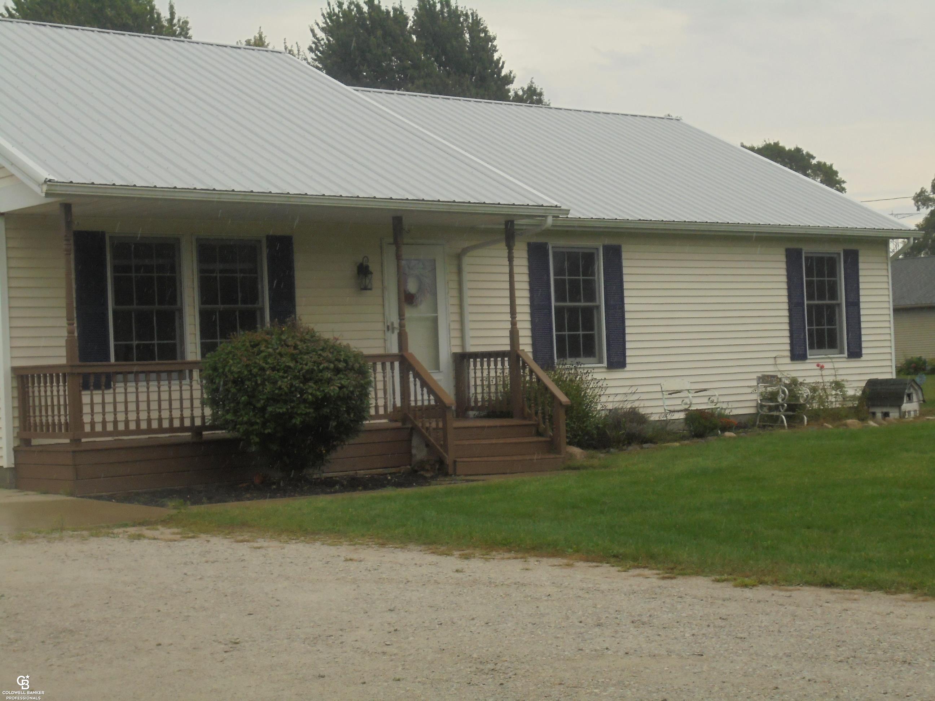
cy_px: 350
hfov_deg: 30.3
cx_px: 468
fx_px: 1729
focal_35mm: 64
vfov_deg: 22.9
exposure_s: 1/400
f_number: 5.6
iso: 200
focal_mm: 11.5
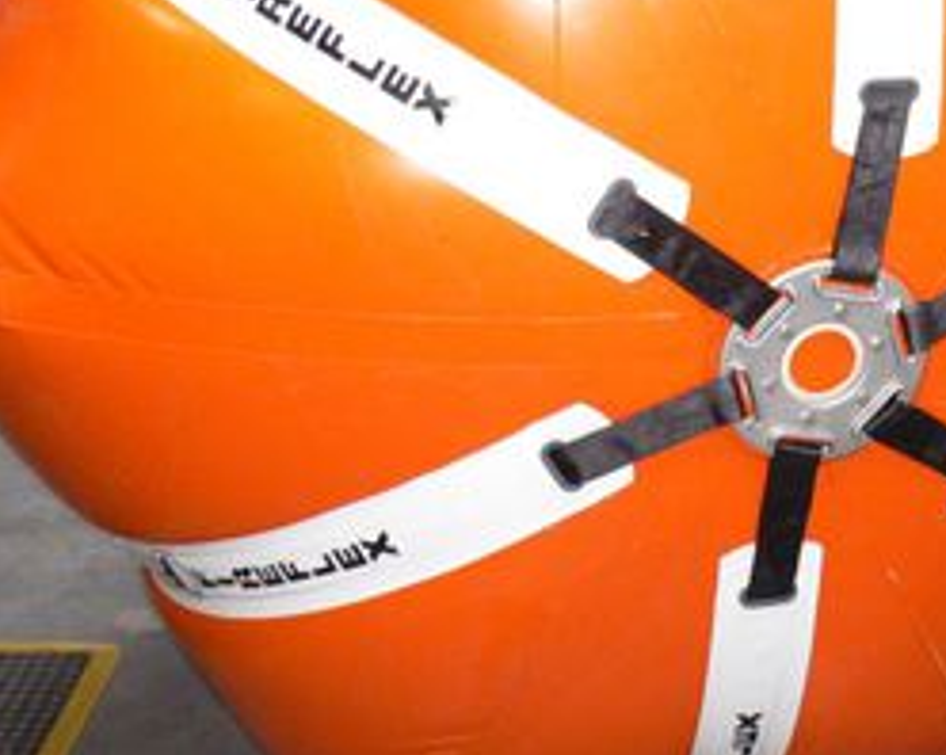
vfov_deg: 21.8
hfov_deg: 27.2
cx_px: 702
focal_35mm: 69
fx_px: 1930
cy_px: 139
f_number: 2.8
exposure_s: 1/60
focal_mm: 5.8
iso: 300
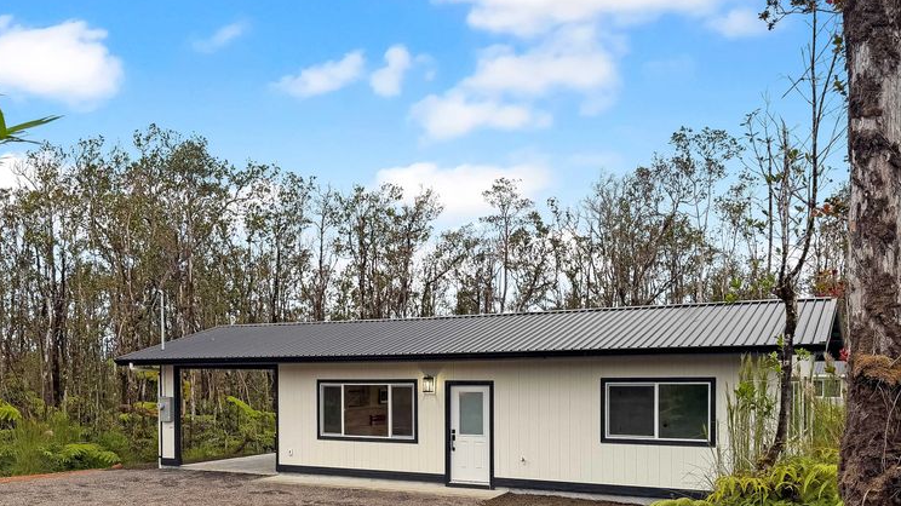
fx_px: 860
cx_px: 360
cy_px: 410
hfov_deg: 54.9
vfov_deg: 31.9
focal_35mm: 36
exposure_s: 1/300
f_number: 1.8
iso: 64
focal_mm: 6.76
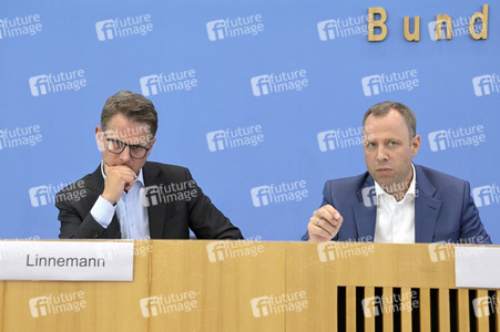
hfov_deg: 36.3
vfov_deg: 24.6
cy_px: 166
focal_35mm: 55
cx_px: 250
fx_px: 763
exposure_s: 1/500
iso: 4000
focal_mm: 55
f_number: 6.3
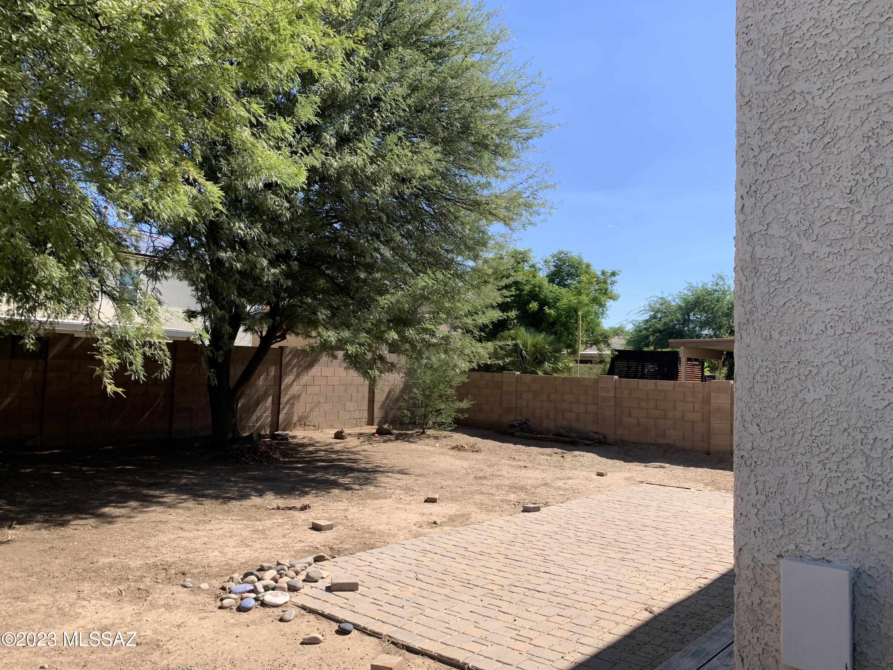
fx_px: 671
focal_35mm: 26
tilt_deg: +6.7
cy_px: 335
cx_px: 446
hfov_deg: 67.3
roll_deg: -1.5
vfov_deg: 53.1
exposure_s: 1/1610
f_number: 1.8
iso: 25
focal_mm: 4.25
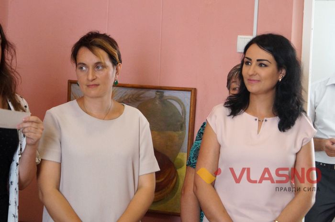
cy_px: 111
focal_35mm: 75
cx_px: 168
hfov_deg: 27.0
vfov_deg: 18.1
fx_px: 697
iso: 2000
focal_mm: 50
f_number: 6.3
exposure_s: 1/80
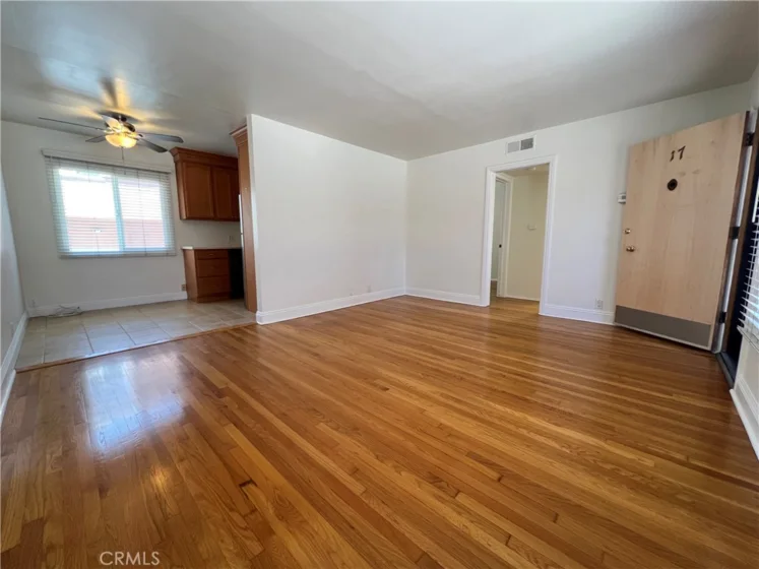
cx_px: 380
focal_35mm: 13
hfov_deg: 106.2
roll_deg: +0.3
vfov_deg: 89.9
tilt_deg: -8.8
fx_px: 285
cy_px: 284
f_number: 1.8
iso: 200
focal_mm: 1.57
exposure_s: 1/120
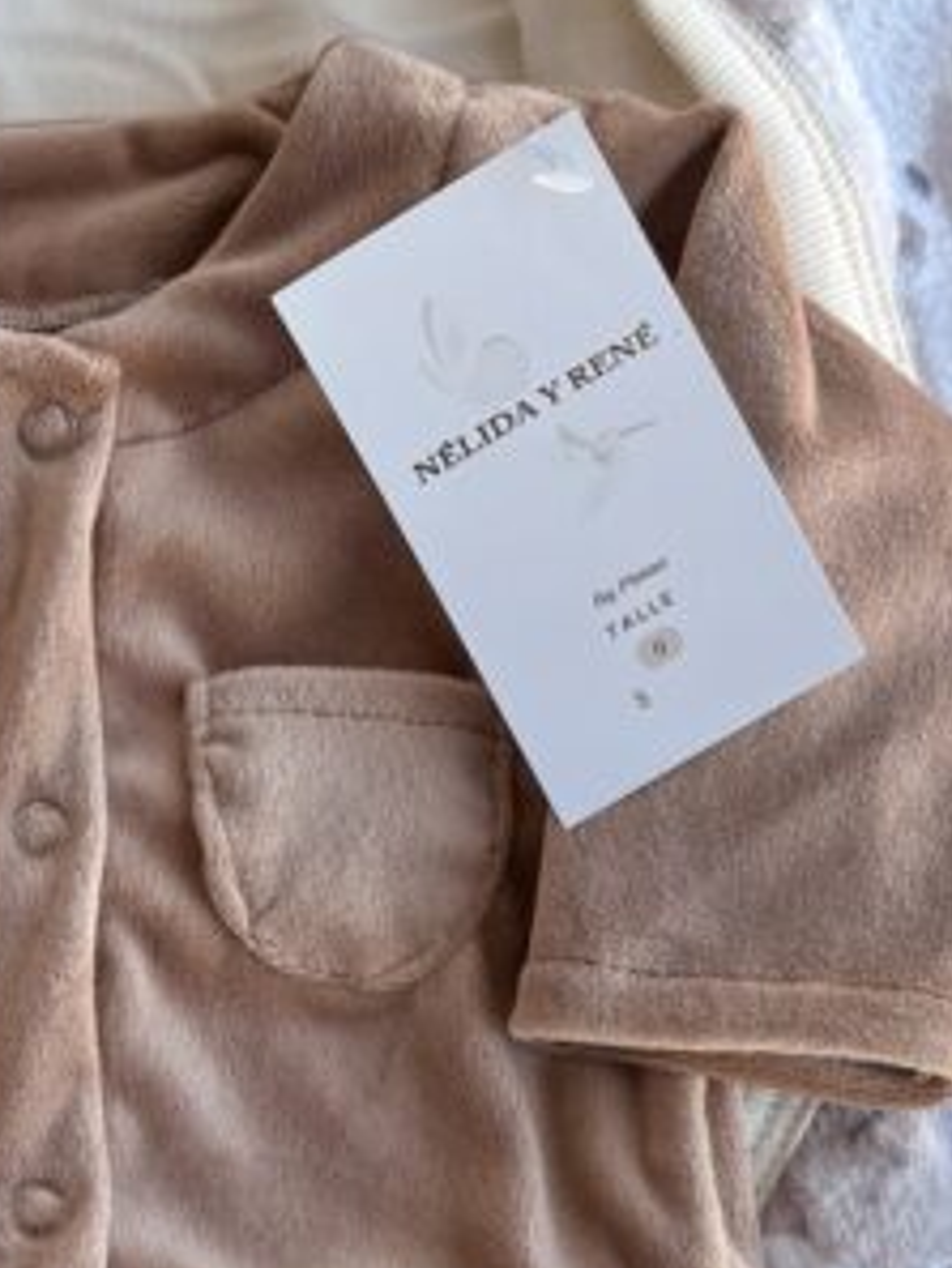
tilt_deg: -86.5
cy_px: 1588
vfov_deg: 24.6
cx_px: -13
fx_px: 2565
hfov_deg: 20.3
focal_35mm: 70
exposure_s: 1/163
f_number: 1.6
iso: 40
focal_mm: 5.96
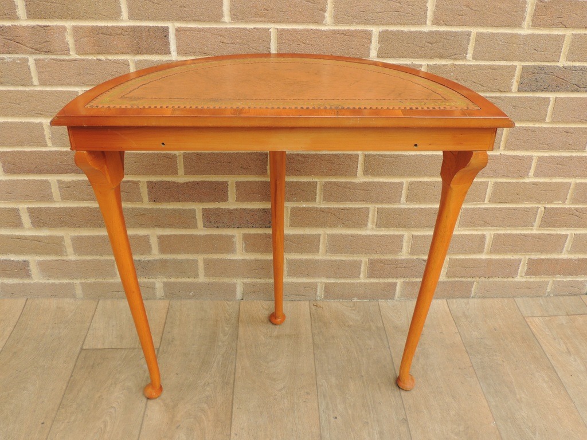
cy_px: 220
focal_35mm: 33
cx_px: 294
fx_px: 560
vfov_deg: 42.9
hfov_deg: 55.4
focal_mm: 5.8
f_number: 3.2
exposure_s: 1/200
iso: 100
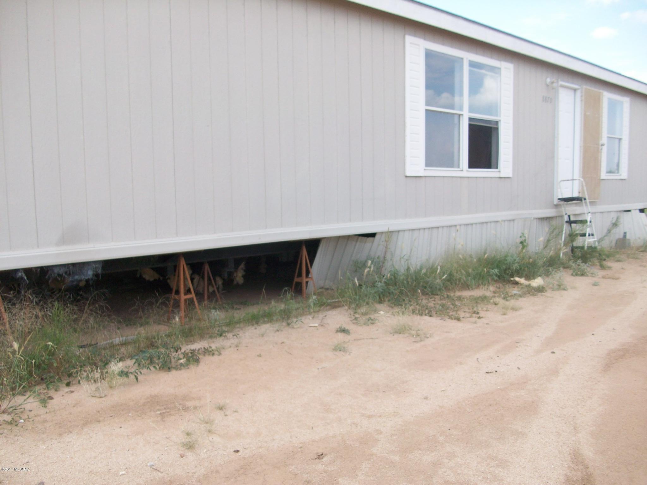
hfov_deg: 54.0
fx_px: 635
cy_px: 242
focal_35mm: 34
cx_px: 324
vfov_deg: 41.8
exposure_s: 1/397
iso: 64
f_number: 2.8
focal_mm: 5.7
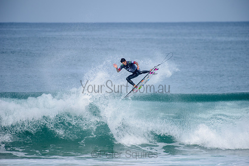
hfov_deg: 4.1
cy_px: 83
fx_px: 3459
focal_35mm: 500
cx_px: 124
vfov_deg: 2.8
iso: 250
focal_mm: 500
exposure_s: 1/2000
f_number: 5.6
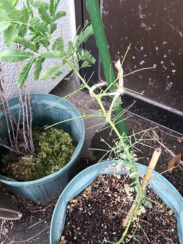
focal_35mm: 29
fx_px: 204
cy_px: 122
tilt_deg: -50.3
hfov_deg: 48.3
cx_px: 92
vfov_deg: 61.6
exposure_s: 1/60
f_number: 2.2
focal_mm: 4.15
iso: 25
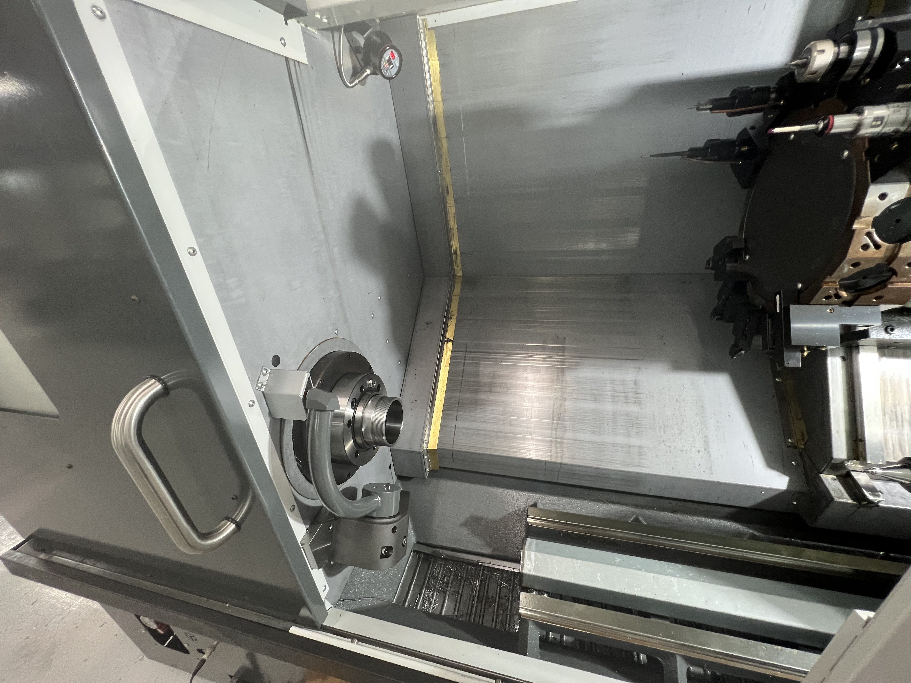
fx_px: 342
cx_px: 456
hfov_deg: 106.2
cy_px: 342
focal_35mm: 13
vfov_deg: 89.9
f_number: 1.8
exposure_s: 1/60
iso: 200
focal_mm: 1.57
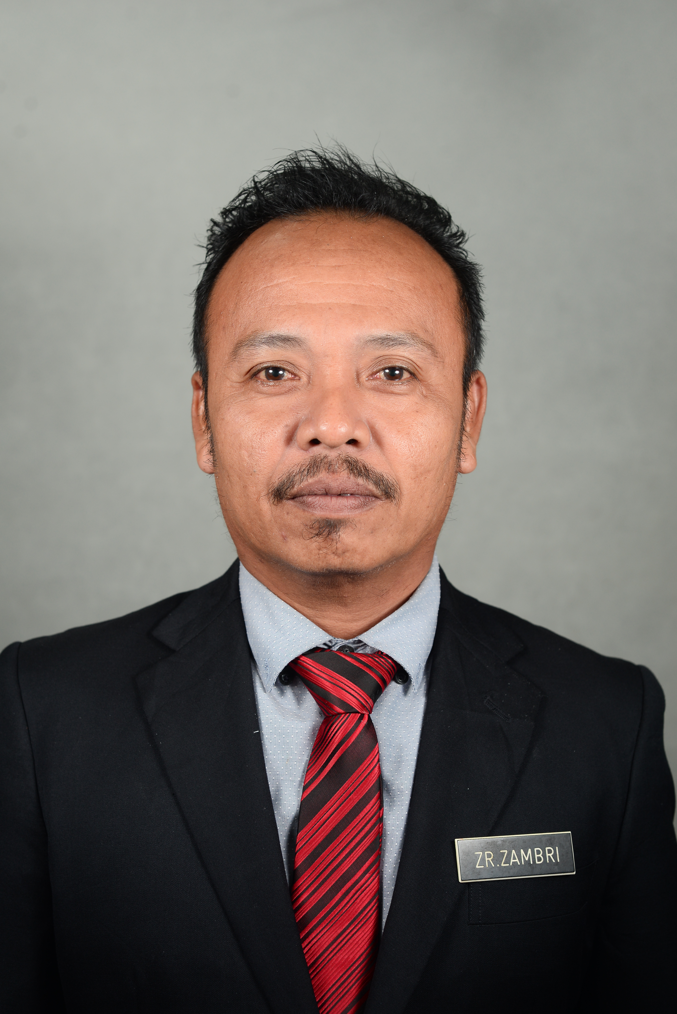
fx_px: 1409
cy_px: 507
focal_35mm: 50
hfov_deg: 27.0
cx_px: 338
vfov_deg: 39.6
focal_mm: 50
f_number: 5.6
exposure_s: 1/100
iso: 320
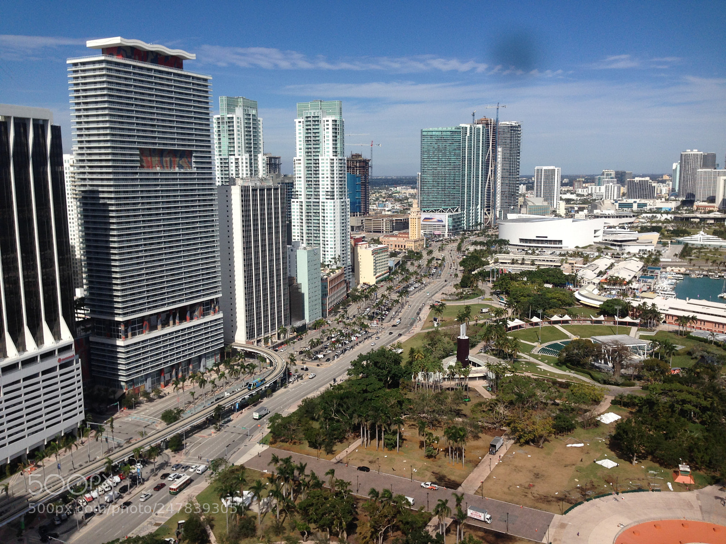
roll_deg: -1.6
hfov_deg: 55.4
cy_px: 272
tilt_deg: -11.6
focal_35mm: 33
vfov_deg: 42.9
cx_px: 363
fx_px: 692
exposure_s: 1/3195
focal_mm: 4.12
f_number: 2.4
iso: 50
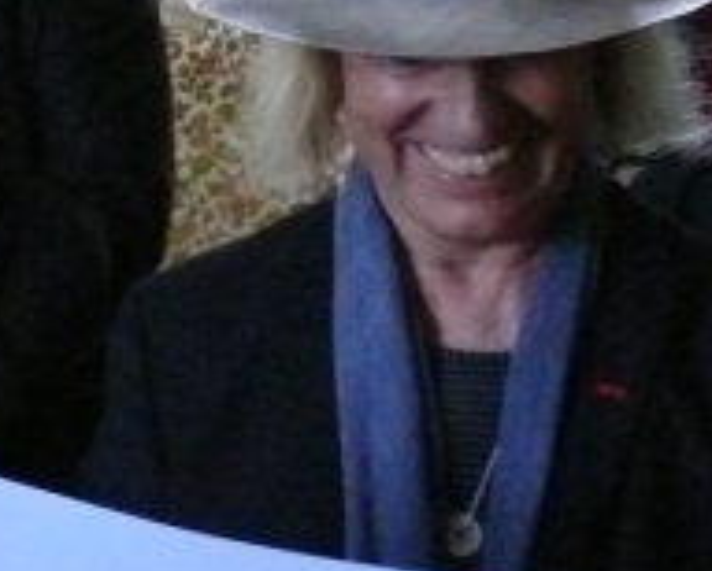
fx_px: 3839
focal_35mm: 182
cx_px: 716
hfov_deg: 10.5
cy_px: 171
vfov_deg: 8.5
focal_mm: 7.4
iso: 640
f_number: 2.8
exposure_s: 1/125
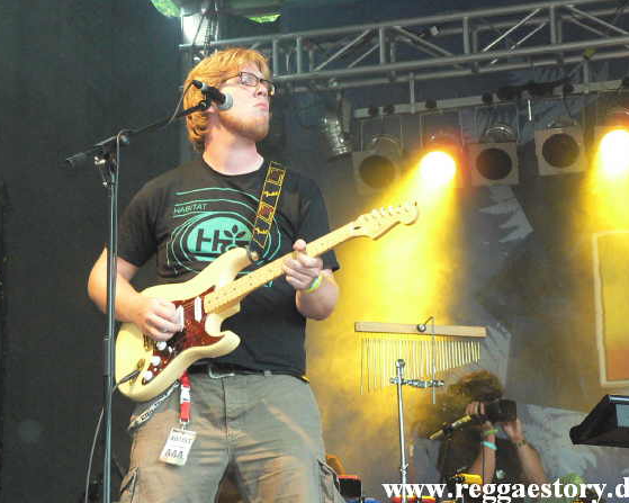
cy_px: 252
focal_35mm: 87
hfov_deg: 22.0
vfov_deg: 17.7
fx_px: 1619
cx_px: 323
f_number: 3.2
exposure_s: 1/60
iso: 400
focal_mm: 14.3
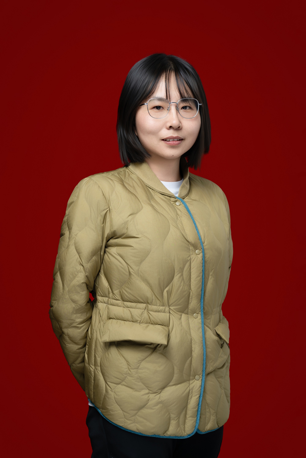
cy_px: 229
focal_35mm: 70
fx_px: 892
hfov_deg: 19.5
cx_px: 153
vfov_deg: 28.8
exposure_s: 1/125
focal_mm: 70
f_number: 5.6
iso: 100
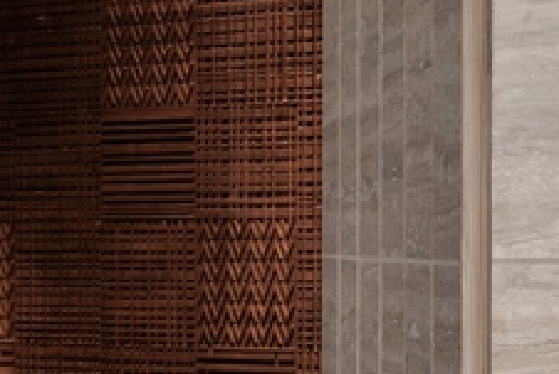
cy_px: 240
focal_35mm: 169
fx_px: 2631
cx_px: -371
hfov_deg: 11.4
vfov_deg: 8.1
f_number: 10
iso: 100
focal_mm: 25.5
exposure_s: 5
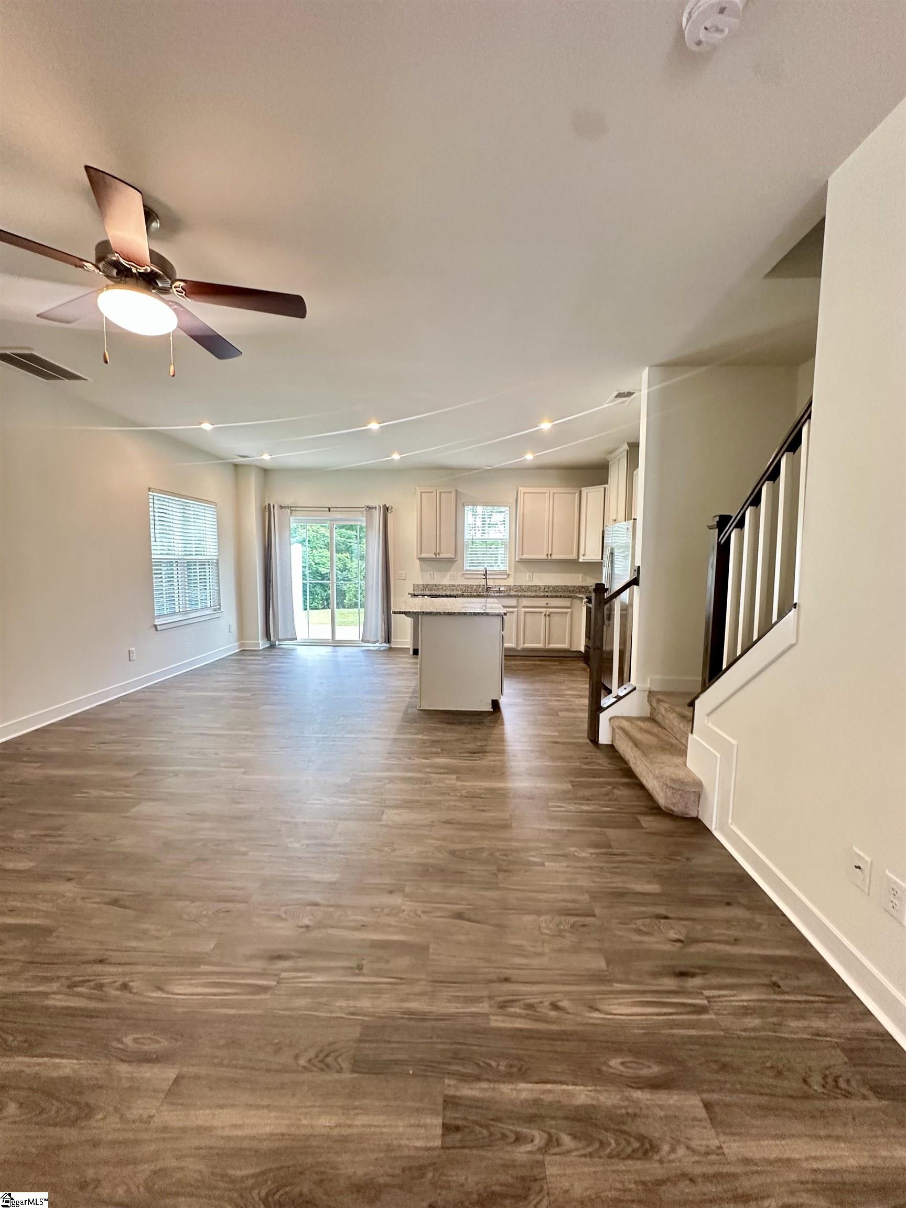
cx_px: 453
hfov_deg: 85.7
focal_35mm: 14
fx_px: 489
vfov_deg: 102.1
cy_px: 604
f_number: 2.2
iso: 320
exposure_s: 1/60
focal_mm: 2.22
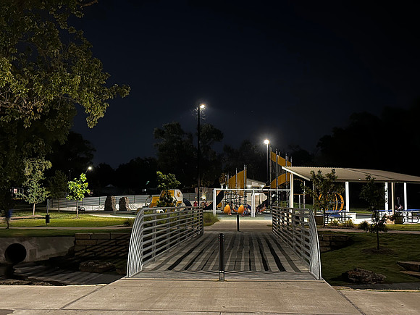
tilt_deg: +4.5
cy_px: 158
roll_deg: -1.6
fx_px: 582
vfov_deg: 30.3
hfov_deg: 39.7
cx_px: 210
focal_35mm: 48
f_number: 1.78
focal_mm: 6.86
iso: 400
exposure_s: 1/5
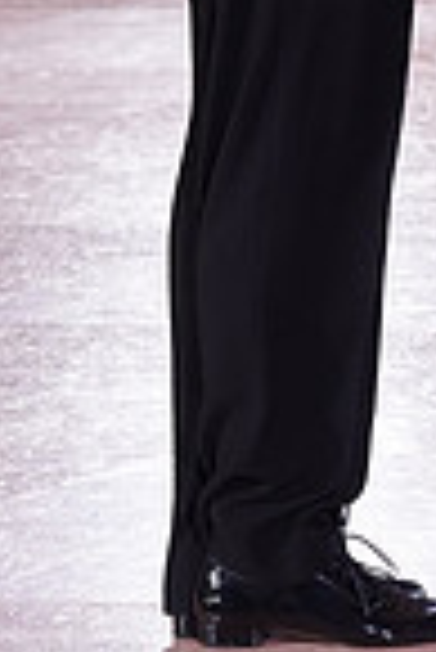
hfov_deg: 3.3
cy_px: -409
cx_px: 537
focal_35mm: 420
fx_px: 7611
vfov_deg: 4.9
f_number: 5.6
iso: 1600
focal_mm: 105
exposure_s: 1/160
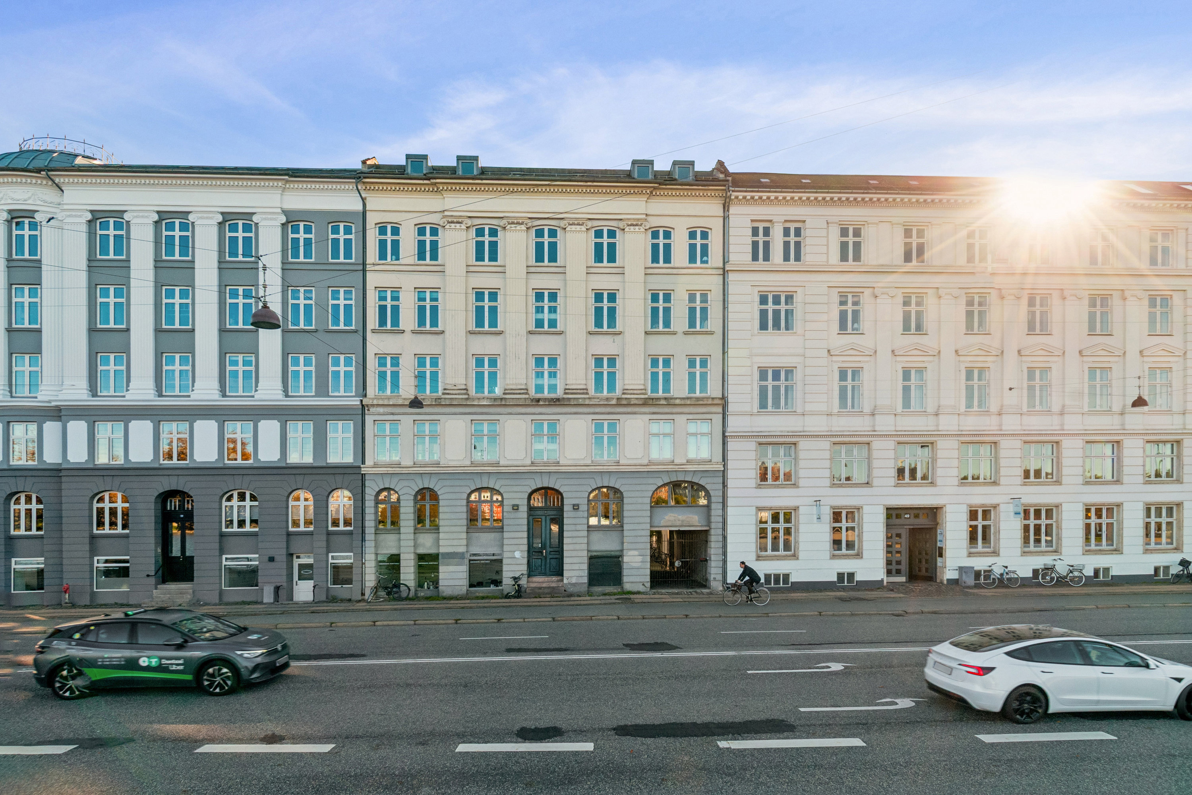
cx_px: 596
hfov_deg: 90.0
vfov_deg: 67.4
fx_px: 596
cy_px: 398
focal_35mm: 18
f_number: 10
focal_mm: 12
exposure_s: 1/250
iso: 200
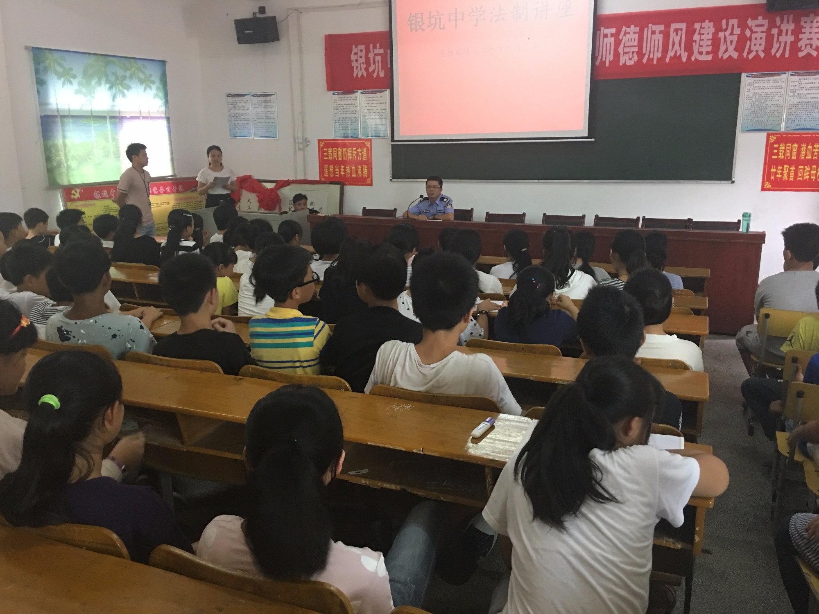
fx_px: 686
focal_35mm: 29
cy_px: 307
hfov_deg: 61.7
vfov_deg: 48.2
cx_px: 410
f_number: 2.2
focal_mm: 4.15
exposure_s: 1/17
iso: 125
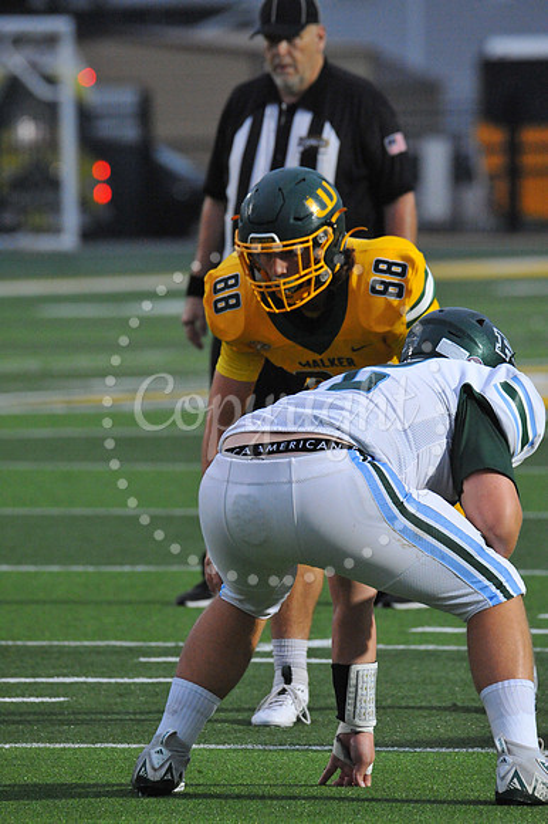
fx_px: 12572
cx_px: 274
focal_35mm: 550
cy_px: 412
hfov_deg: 2.5
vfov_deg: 3.8
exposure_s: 1/200
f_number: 11
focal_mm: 550
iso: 6400
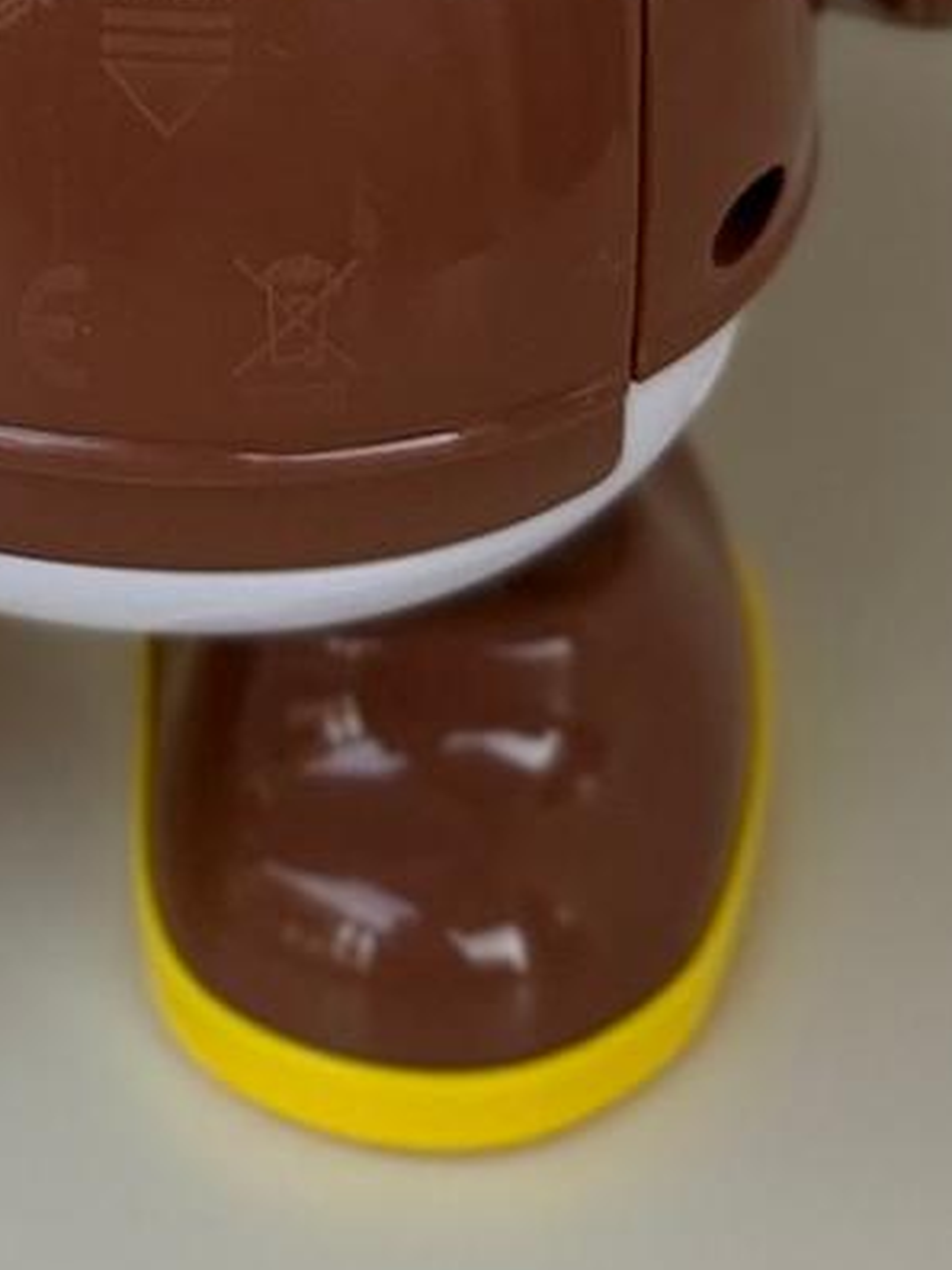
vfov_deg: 10.9
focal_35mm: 155
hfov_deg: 9.4
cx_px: -388
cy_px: -1690
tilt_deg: -17.2
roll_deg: +1.2
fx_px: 5684
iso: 125
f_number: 1.78
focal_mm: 6.76
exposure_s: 1/50
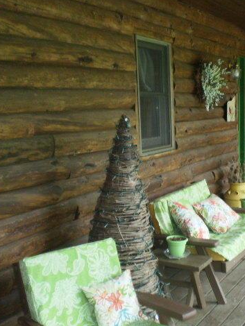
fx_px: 462
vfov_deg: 38.9
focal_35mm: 49
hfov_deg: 28.9
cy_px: 160
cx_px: 204
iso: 125
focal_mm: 6.3
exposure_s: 1/30
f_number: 3.1
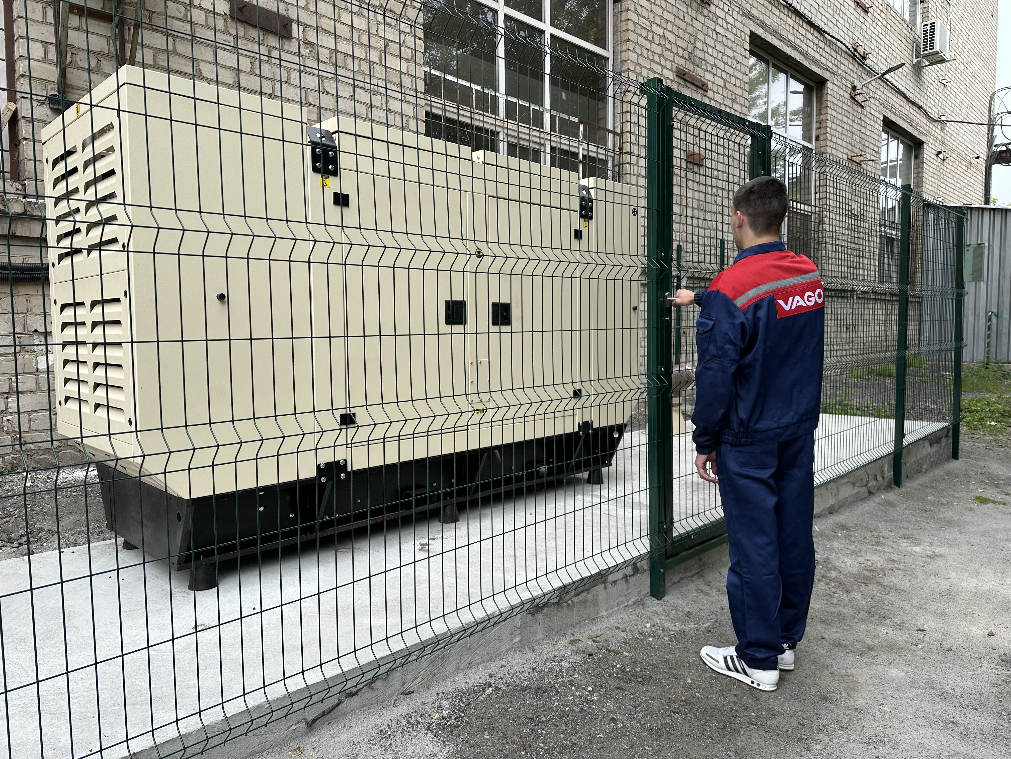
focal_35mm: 24
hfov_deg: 71.6
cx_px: 506
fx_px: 701
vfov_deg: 56.8
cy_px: 380
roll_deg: +0.4
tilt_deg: -4.3
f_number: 1.78
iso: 80
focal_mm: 6.86
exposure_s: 1/962
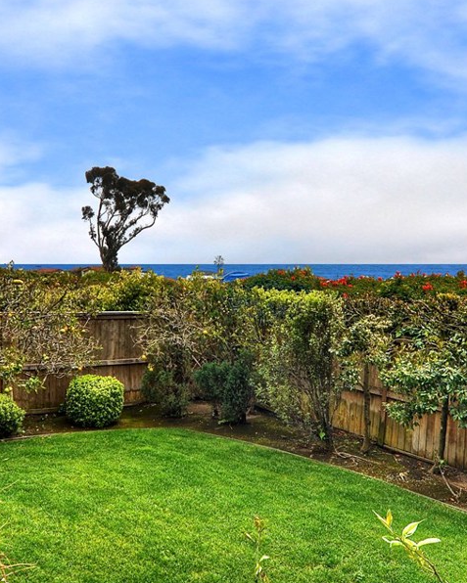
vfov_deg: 60.3
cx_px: 229
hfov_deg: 50.0
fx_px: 501
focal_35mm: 29
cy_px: 265
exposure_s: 1/800
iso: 200
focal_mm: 12
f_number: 7.1
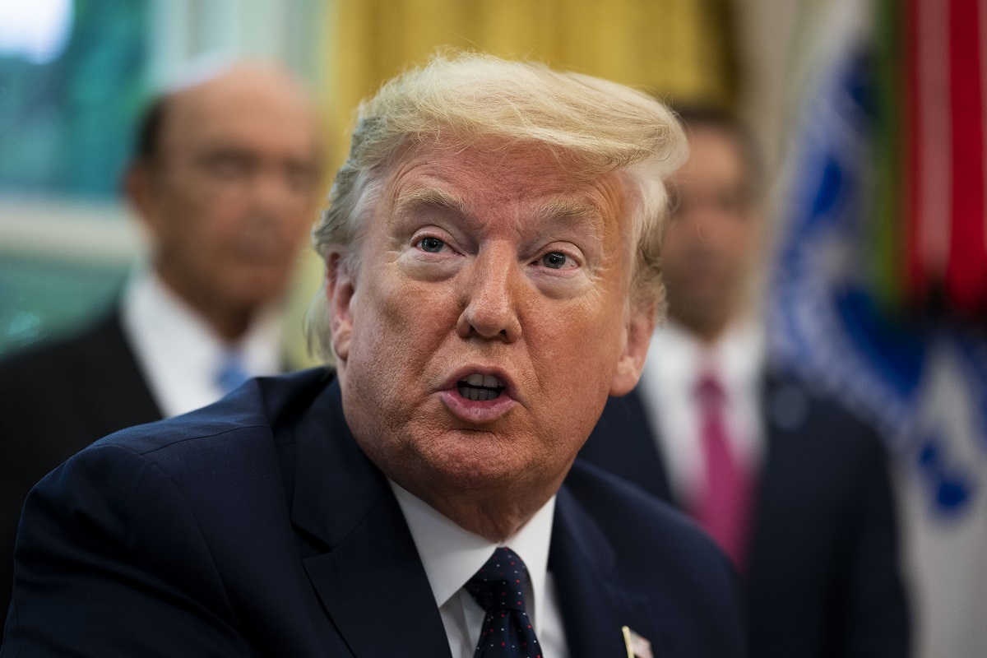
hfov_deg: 15.1
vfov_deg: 10.1
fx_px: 3728
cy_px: 329
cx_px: 494
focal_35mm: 136
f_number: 2.8
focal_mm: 136
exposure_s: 1/160
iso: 1600
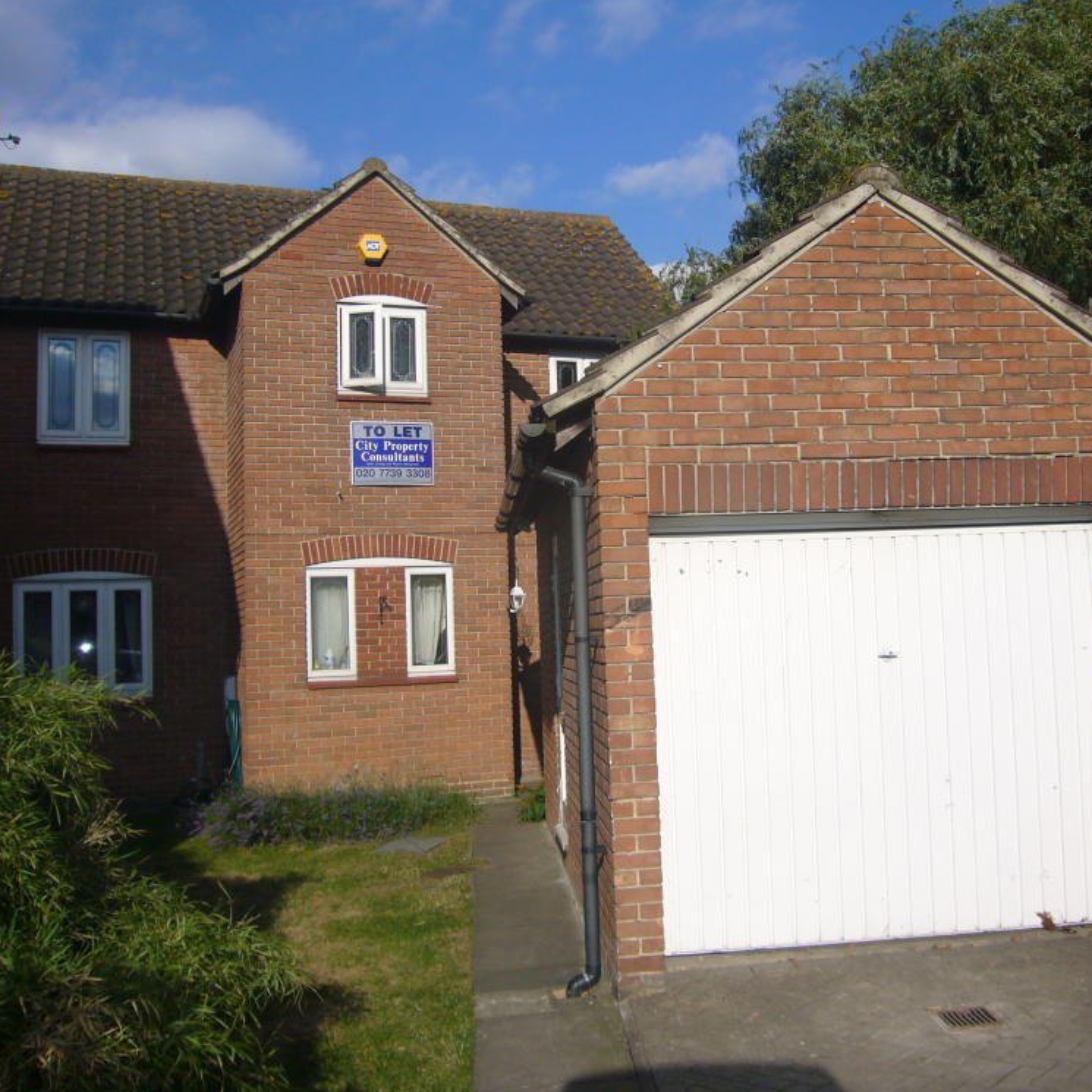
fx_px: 1213
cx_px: 621
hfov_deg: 48.3
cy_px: 536
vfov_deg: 48.4
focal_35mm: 34
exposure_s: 1/500
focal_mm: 4.6
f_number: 5.6
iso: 80
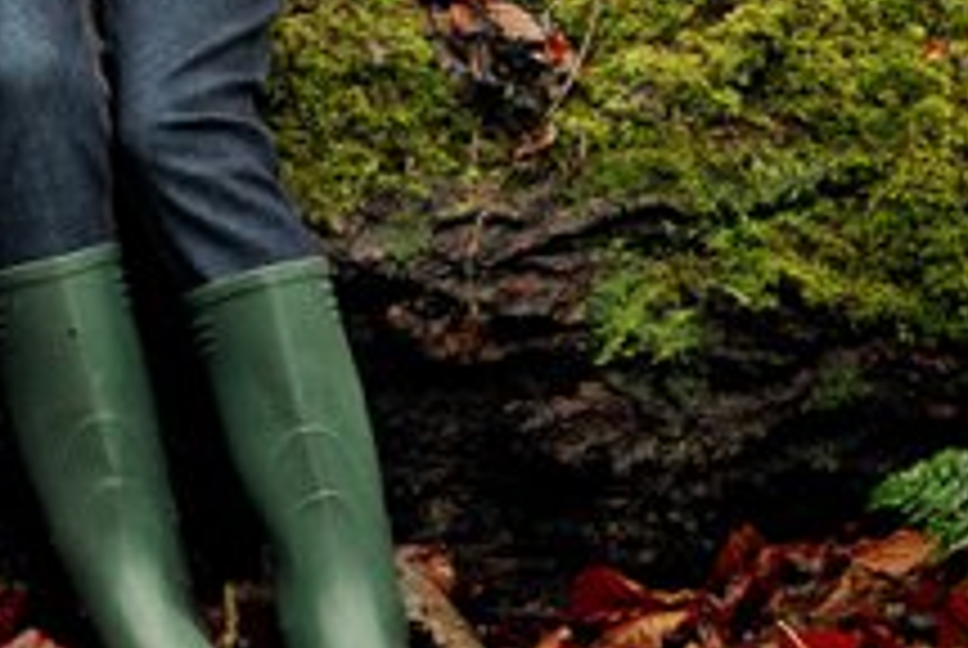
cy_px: -306
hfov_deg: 10.8
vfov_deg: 7.3
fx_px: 5008
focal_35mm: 186
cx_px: -239
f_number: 4
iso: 1000
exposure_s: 1/640
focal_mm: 50
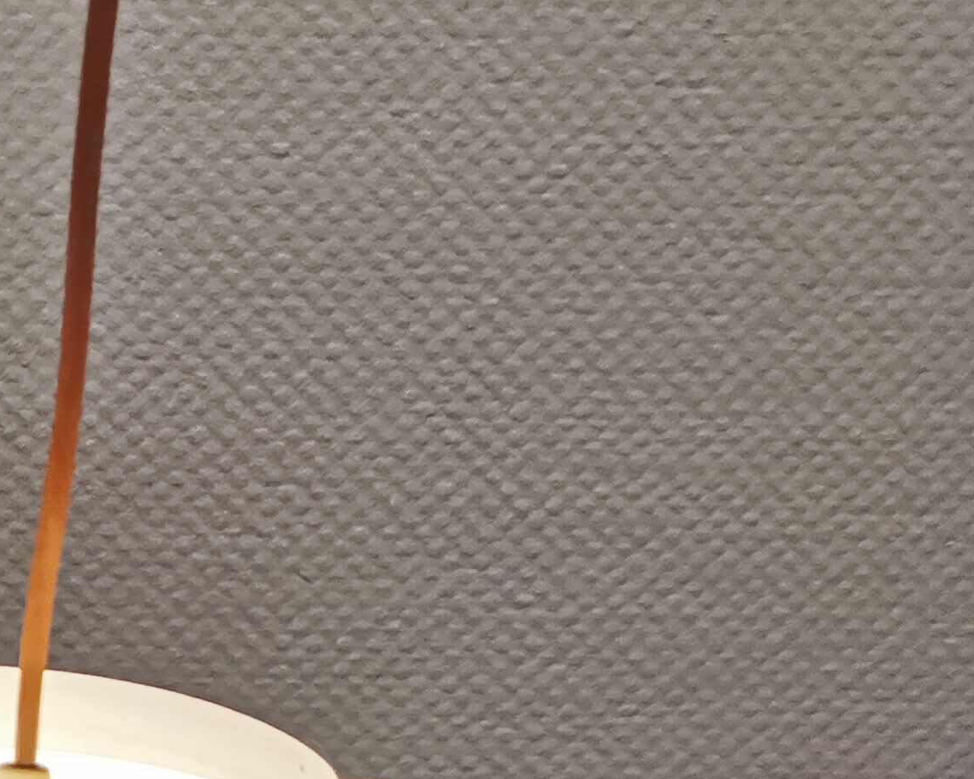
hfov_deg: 19.0
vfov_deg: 17.5
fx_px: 2450
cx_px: -589
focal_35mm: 85
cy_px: 844
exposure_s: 1/120
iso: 125
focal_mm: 5.56
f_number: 1.6
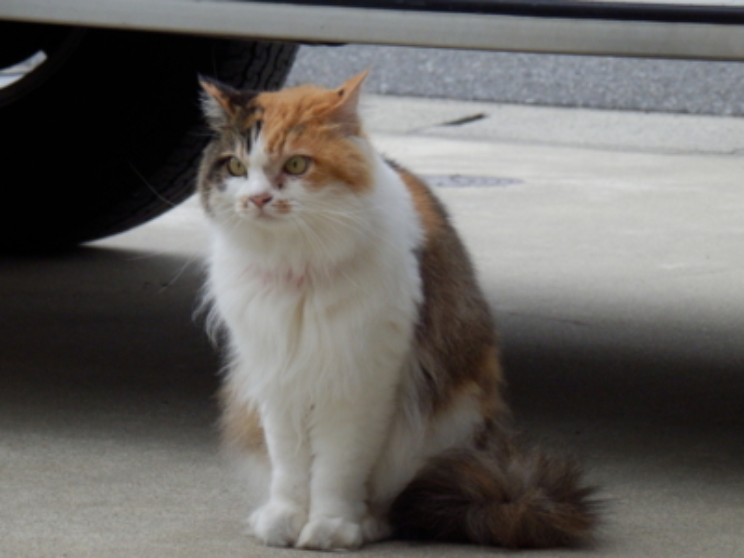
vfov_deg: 5.4
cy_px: 279
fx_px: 5889
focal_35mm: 274
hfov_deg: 7.2
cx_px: 372
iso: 400
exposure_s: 1/200
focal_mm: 48.9
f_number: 6.4
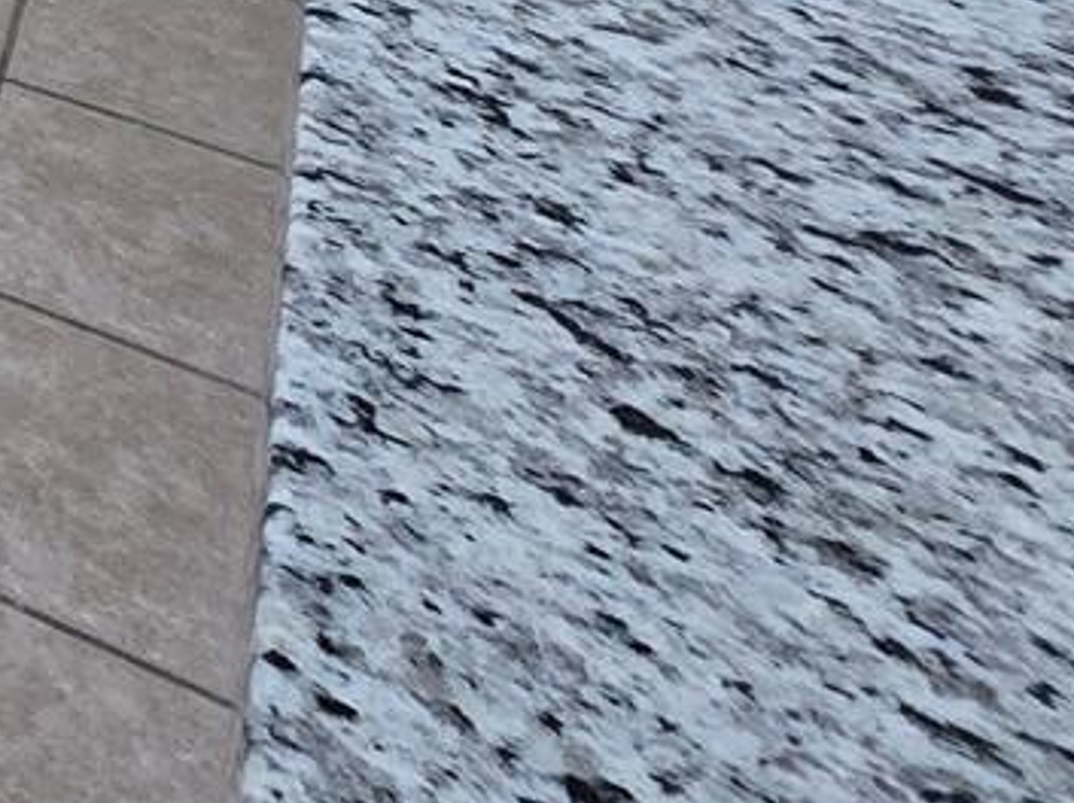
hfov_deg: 17.5
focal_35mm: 59
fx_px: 1829
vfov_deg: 18.9
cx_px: -1241
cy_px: -651
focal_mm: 2.2
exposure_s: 1/60
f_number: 2.2
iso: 400
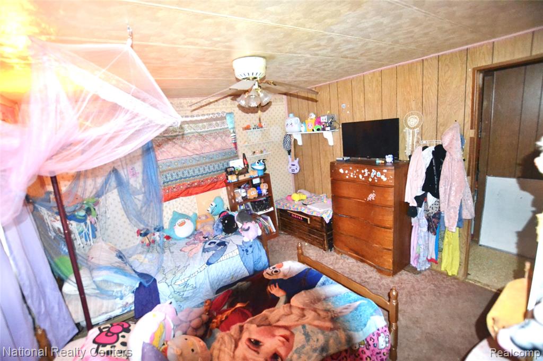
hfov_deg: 100.4
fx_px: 226
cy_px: 180
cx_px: 272
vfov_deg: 77.3
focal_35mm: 15
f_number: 3.5
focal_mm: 10
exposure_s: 1/60
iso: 3200
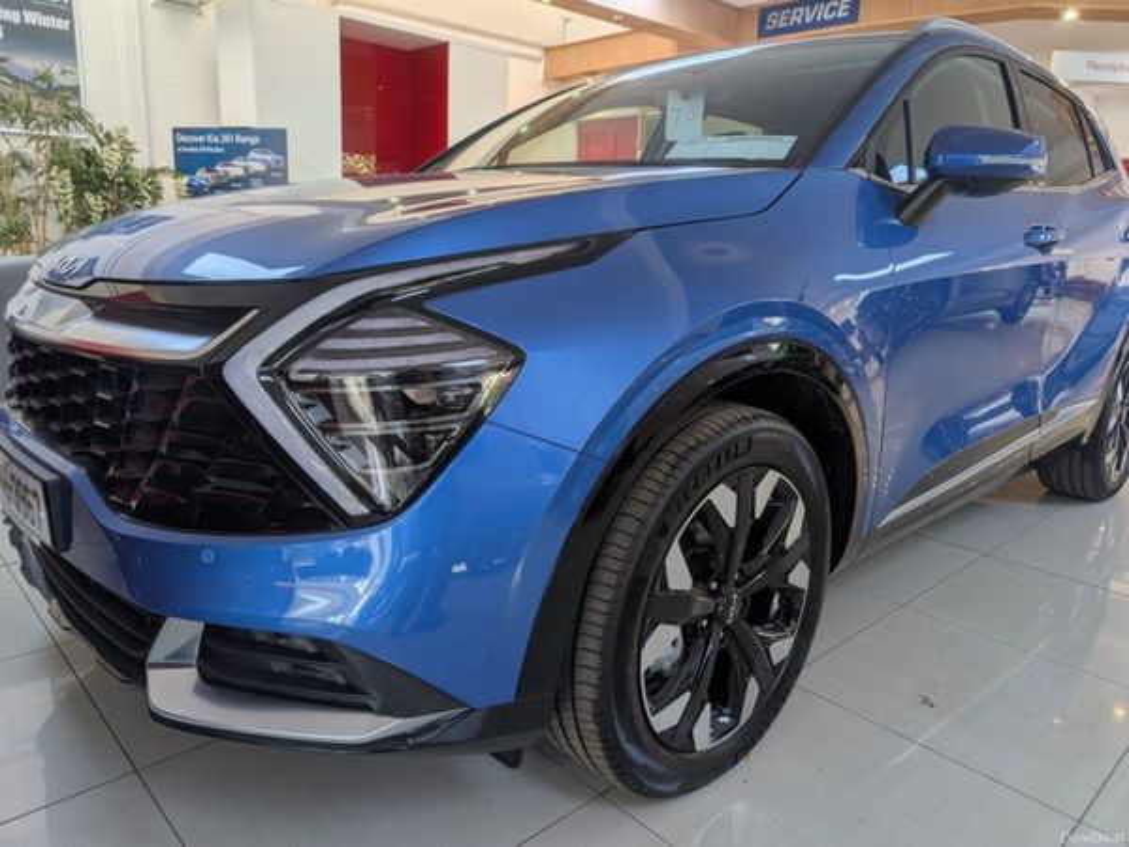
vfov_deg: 56.8
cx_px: 564
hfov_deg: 71.6
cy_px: 424
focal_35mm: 24
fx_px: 783
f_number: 1.68
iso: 24
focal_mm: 6.9
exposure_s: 1/100
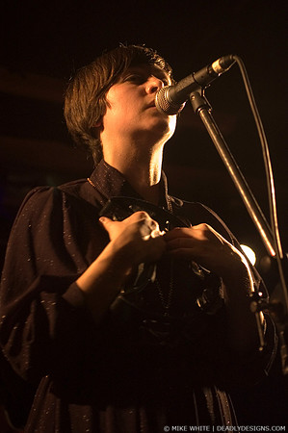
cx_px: 144
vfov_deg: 30.5
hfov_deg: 20.6
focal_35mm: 66
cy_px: 216
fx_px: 794
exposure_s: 1/60
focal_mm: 44
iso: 800
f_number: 2.8
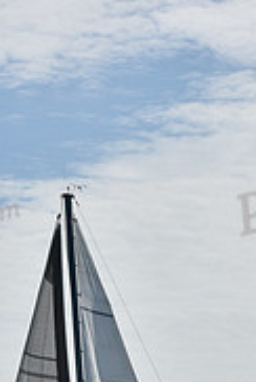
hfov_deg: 5.3
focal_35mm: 261
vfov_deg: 7.8
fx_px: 2773
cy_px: 514
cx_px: 129
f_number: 13
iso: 320
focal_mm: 82
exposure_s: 1/1000
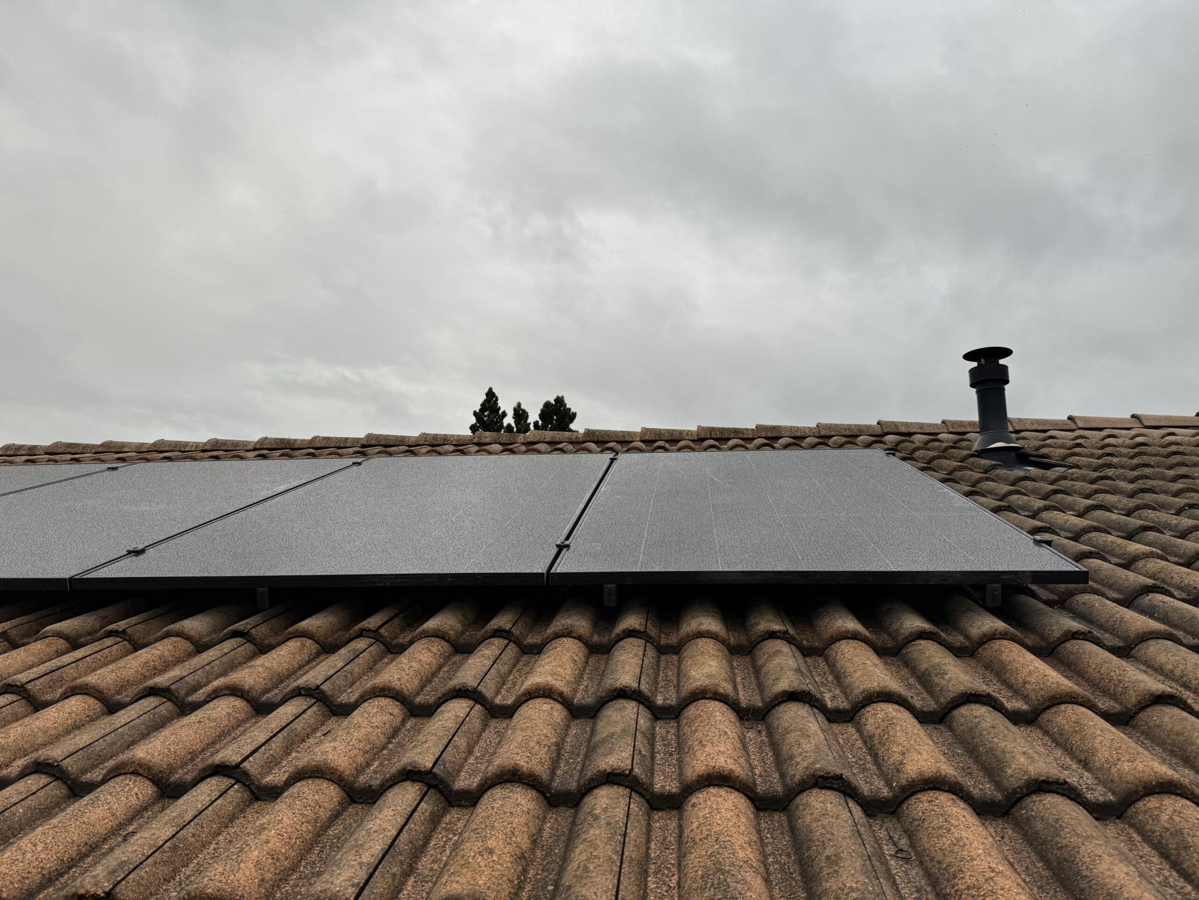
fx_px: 831
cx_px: 600
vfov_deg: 56.8
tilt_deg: +11.7
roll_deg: +0.8
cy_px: 450
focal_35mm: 24
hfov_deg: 71.6
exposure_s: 1/439
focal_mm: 6.76
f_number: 1.78
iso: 80
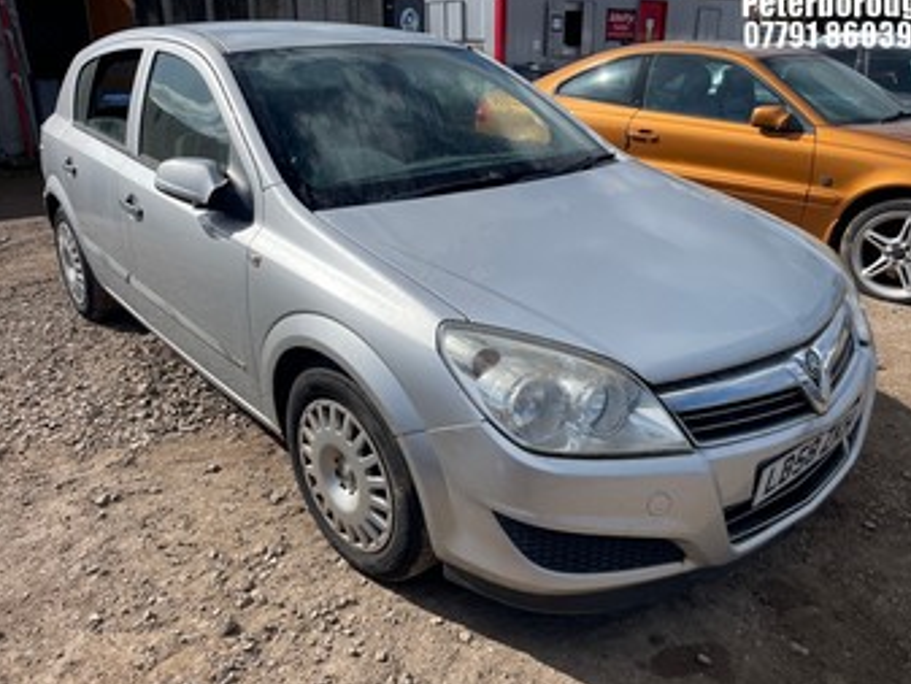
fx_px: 711
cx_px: 465
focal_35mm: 27
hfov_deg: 65.3
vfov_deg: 51.4
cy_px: 338
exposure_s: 1/4831
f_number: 1.6
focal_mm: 4.2
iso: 32
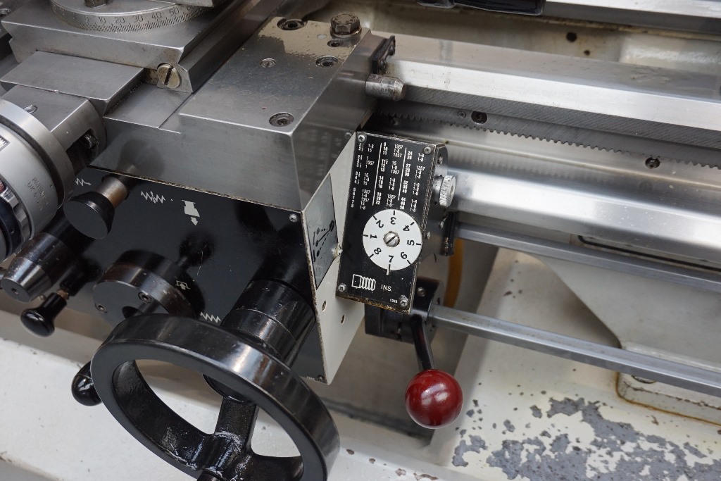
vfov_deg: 38.4
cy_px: 240
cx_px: 360
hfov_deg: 55.1
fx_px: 691
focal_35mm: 34
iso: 800
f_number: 4
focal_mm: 23
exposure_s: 1/60
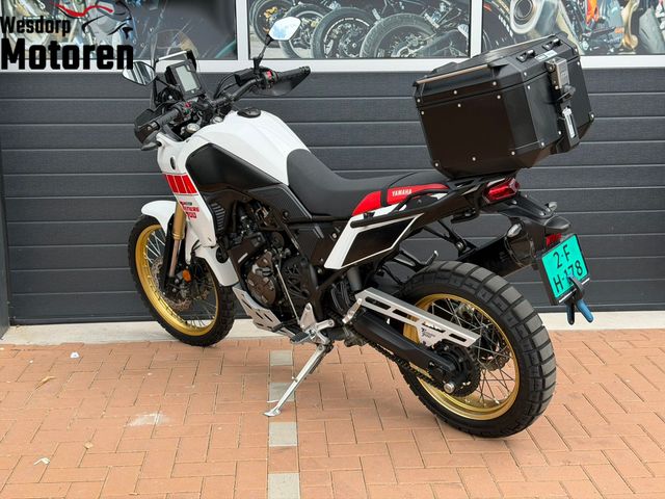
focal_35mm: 48
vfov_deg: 30.3
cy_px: 250
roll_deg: +0.5
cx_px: 332
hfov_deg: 39.7
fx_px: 922
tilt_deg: -10.2
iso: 100
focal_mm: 6.76
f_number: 1.78
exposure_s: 1/1795
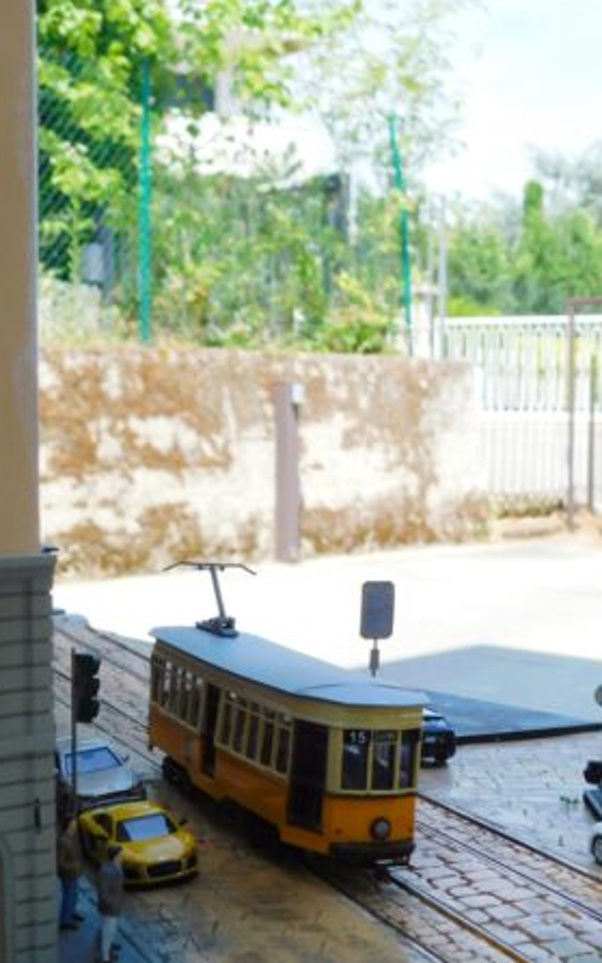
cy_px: 479
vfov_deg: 35.7
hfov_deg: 22.7
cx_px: 410
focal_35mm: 57
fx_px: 1495
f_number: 3.6
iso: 125
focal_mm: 7.1
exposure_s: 1/500
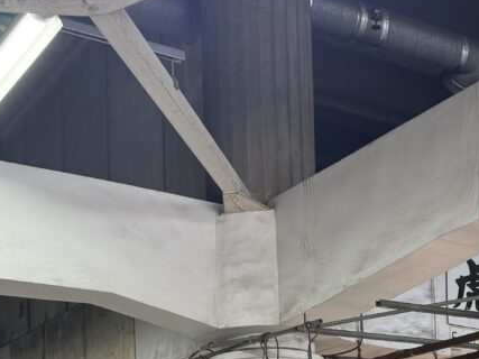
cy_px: 473
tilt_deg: +4.5
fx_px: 996
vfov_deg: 18.9
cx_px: 341
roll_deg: +2.2
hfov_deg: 26.8
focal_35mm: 72
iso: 80
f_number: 1.78
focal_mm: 6.76
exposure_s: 1/121
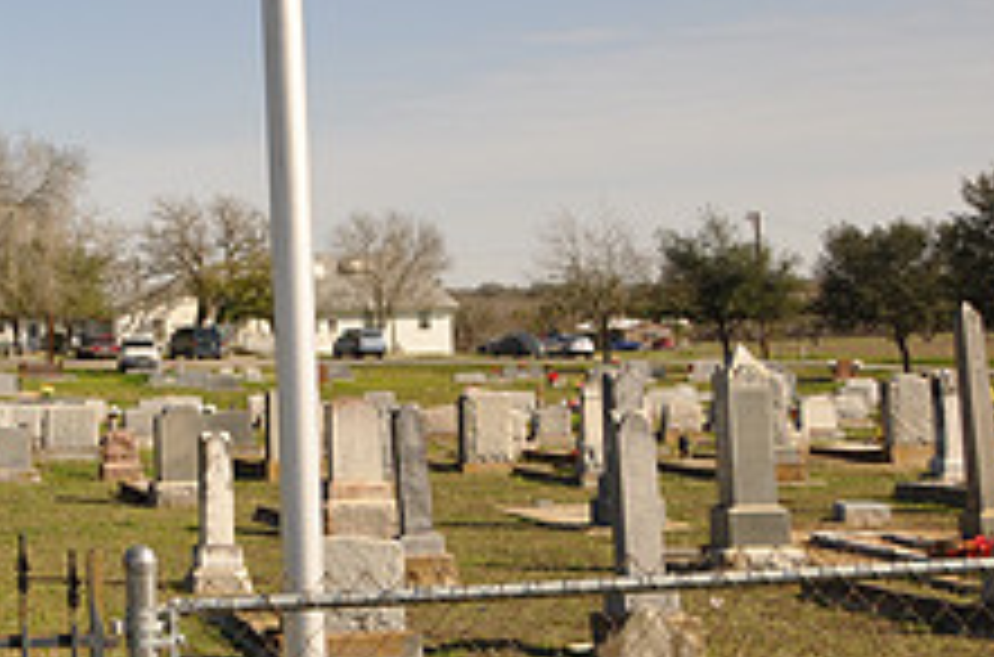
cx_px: -189
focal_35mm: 71
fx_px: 1955
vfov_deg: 18.5
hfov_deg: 25.7
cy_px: -11
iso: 200
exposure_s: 1/200
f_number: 7.1
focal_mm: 18
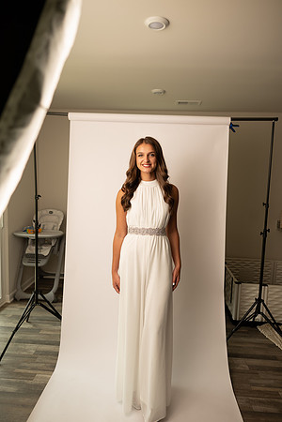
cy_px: 211
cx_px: 141
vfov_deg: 73.7
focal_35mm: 24
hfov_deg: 53.1
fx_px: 282
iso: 100
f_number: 3.2
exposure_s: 1/160
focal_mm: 24
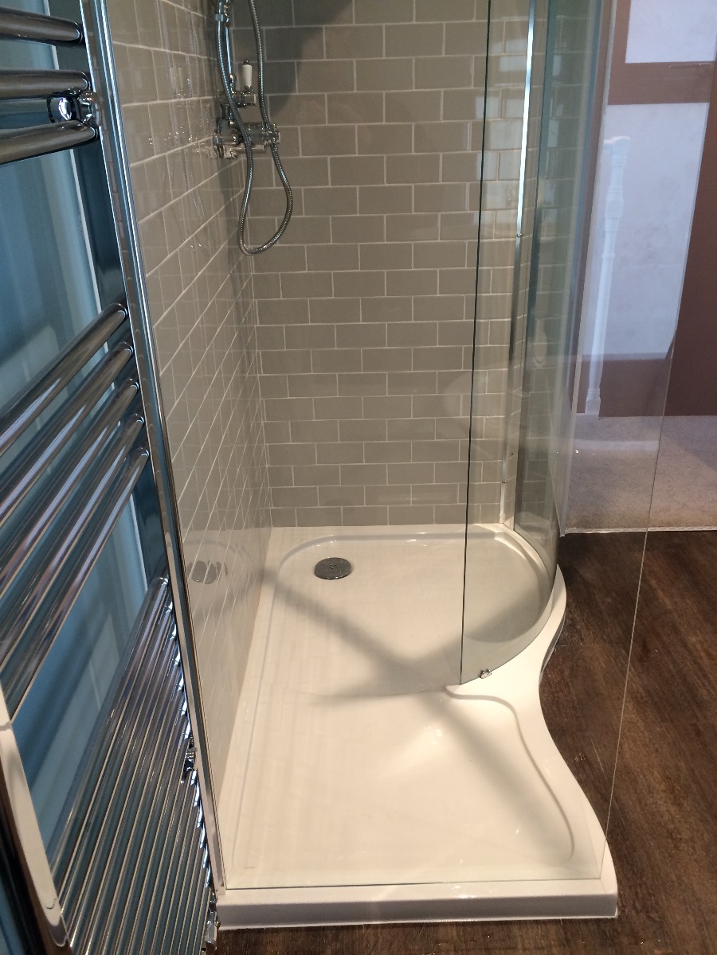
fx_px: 801
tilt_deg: -24.1
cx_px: 358
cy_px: 478
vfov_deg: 61.7
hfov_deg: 48.2
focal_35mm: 29
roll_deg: +3.4
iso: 100
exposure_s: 1/33
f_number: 2.2
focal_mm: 4.15
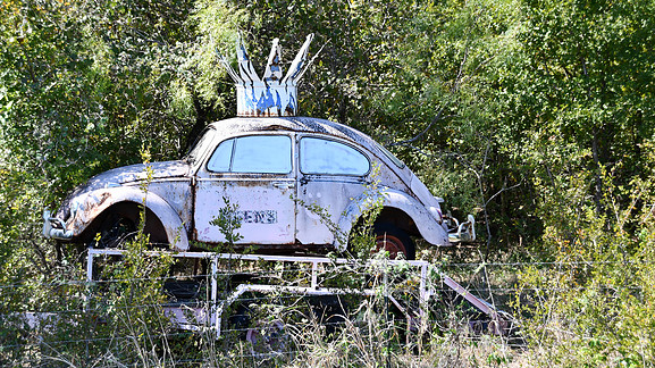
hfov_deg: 21.8
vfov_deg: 12.3
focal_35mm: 98
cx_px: 328
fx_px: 1701
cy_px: 196
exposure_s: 1/250
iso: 200
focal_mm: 62
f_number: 6.3
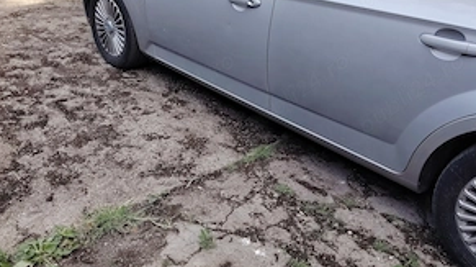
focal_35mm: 36
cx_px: 239
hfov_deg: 55.3
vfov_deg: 32.7
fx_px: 454
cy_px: 121
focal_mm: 5.25
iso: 100
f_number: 1.75
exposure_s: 1/128
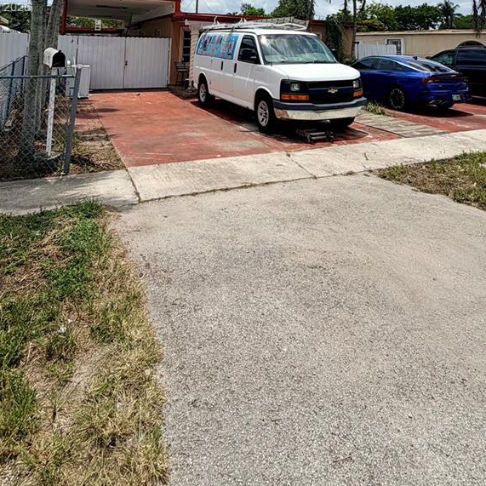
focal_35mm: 26
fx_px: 413
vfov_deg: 50.3
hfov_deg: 60.9
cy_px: 9
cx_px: 256
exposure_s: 1/2506
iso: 20
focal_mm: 2.22
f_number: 2.2
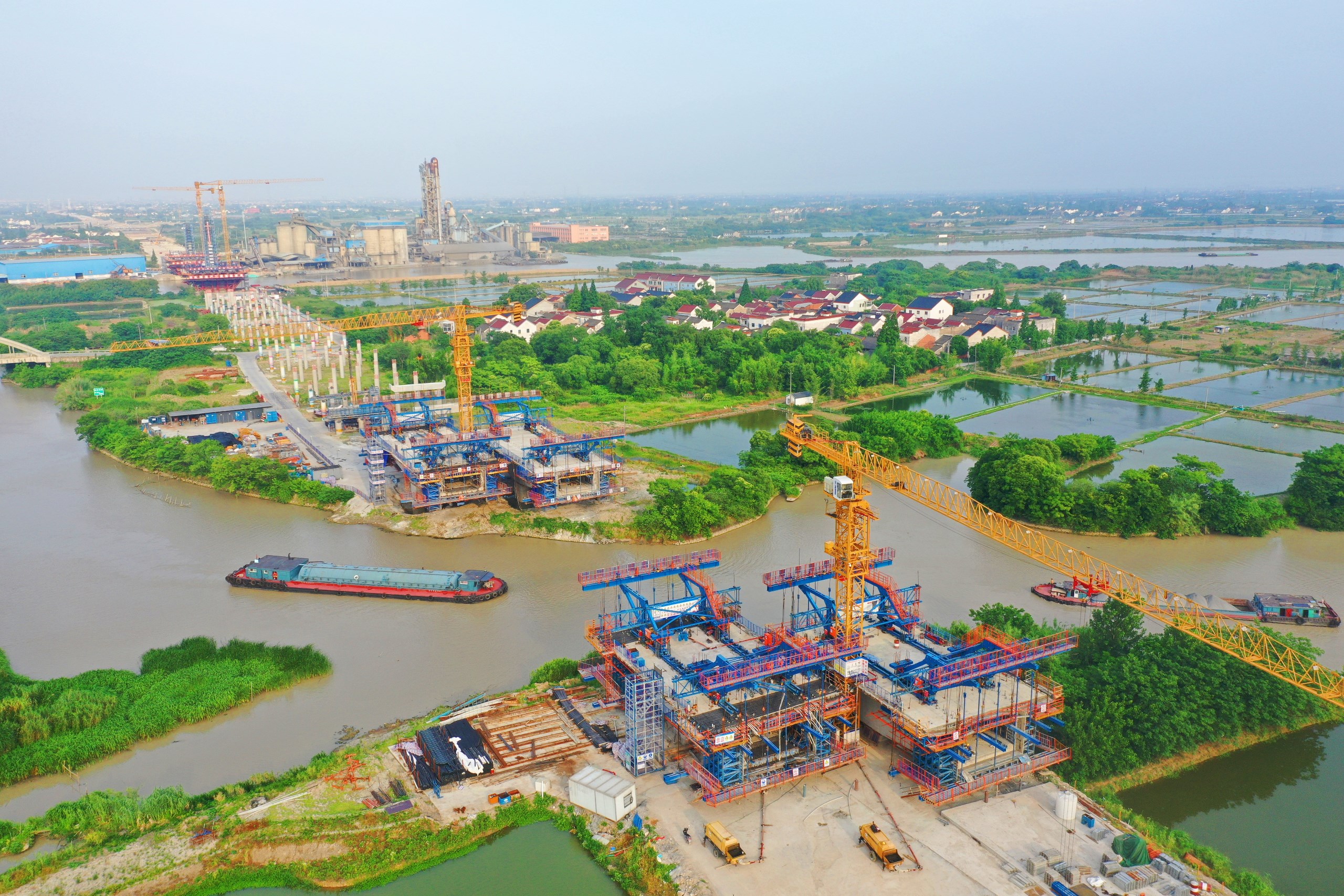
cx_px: 672
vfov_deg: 46.4
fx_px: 1045
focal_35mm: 28
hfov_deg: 65.5
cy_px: 448
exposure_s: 1/200
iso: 100
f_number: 5
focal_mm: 10.26
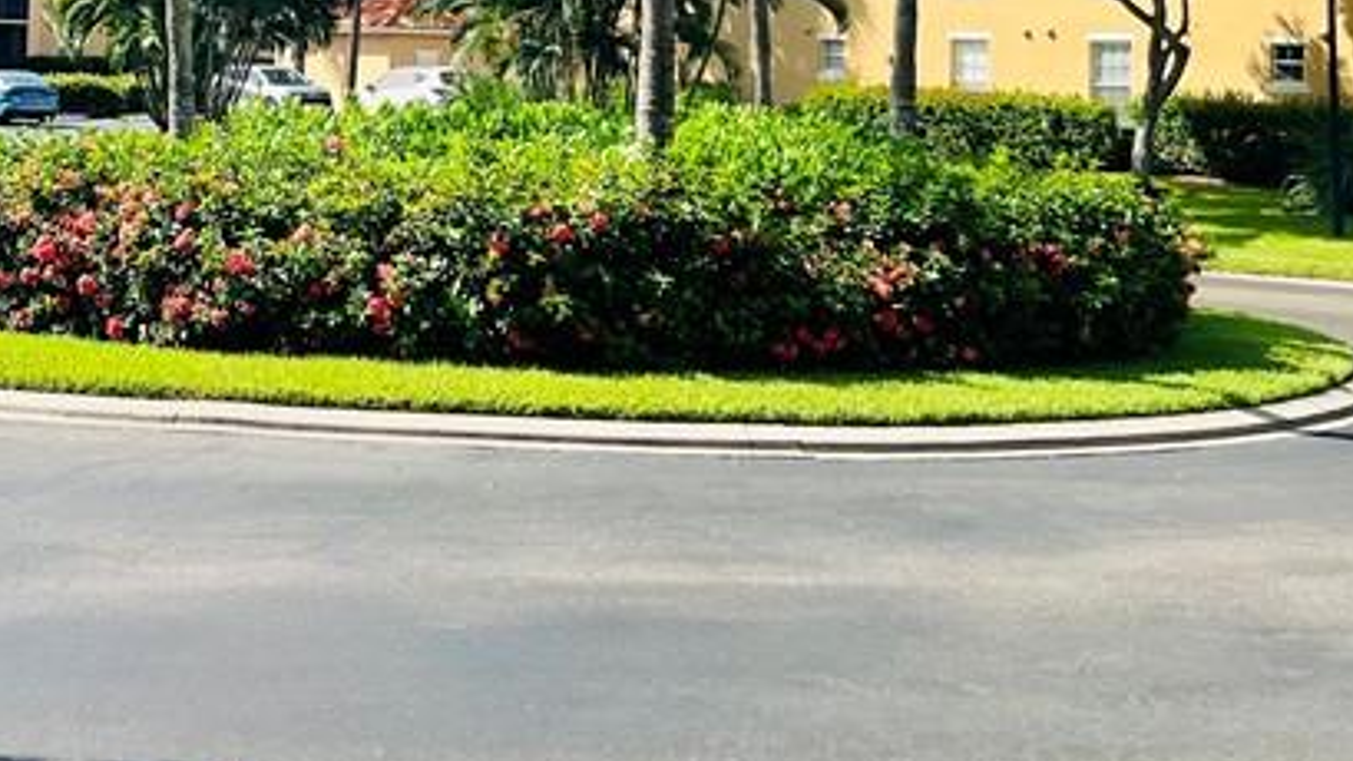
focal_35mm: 71
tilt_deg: +4.9
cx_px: 466
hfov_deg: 29.6
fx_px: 2547
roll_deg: -1.7
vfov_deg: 16.4
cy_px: -116
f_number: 1.5
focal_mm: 5.7
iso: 50
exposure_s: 1/3165
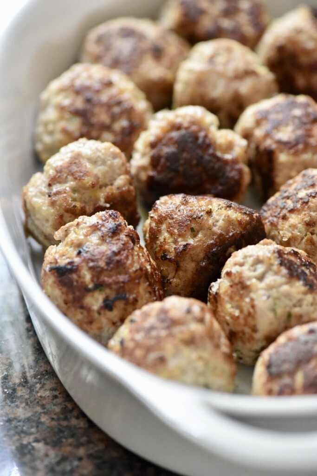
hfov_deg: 13.0
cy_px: 238
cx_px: 158
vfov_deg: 19.5
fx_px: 1386
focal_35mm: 105
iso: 8000
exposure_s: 1/125
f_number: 5.6
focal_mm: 105
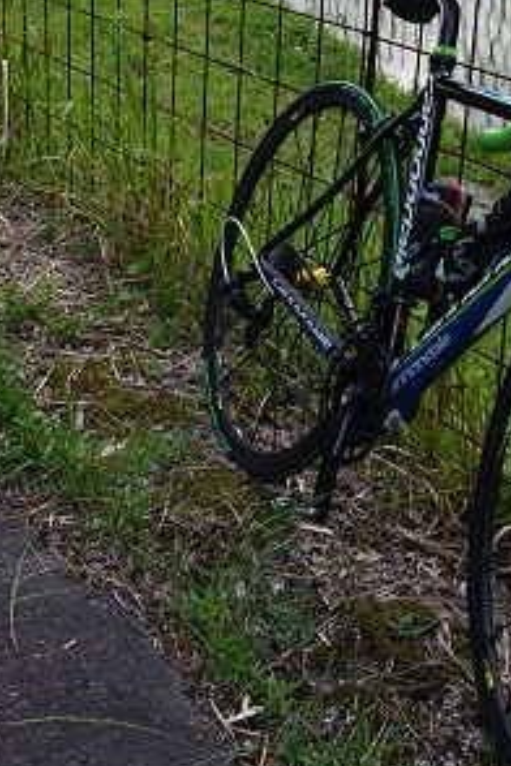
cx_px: 412
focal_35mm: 75
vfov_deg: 25.4
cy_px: -29
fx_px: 1599
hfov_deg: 18.0
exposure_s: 1/80
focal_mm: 23
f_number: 8
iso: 100
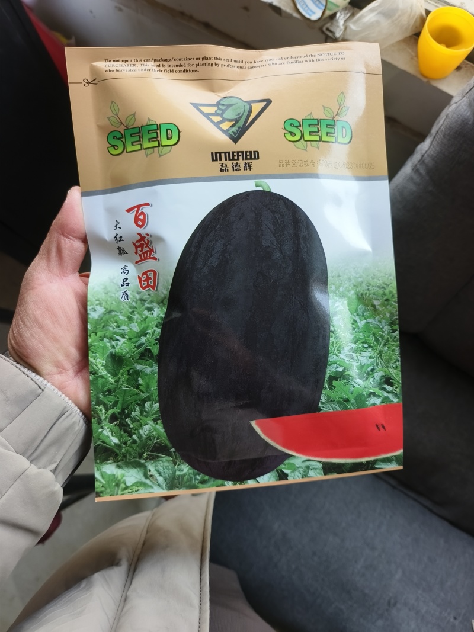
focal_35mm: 23
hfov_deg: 58.9
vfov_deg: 73.9
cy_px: 316
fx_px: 420
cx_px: 237
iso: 507
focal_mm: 5.5
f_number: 1.75
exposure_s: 1/100
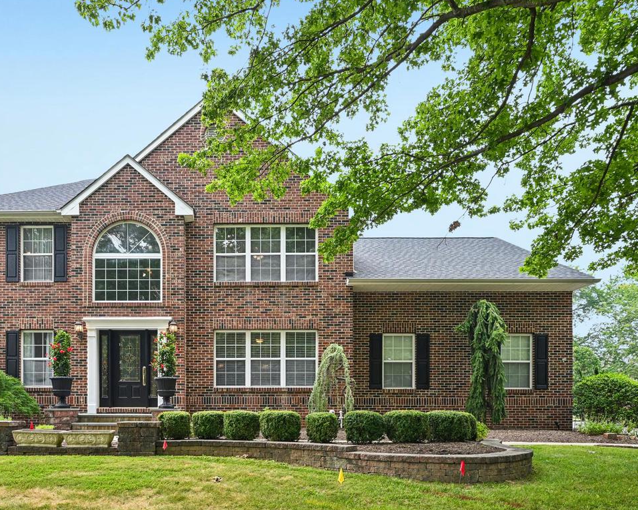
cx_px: 227
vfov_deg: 56.9
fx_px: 467
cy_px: 204
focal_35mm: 25
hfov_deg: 67.3
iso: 800
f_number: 8
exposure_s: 1/250
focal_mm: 17.5
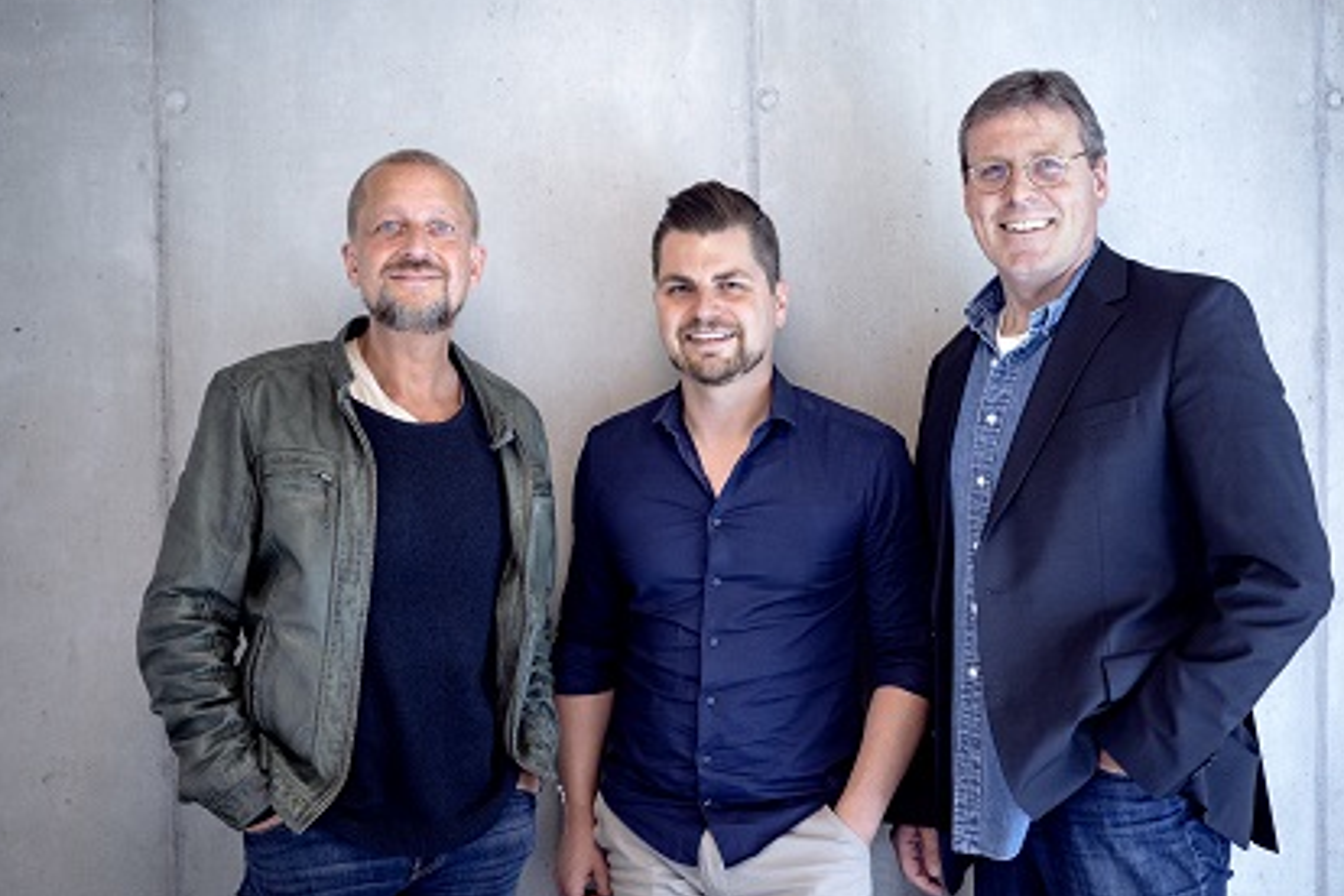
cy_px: 466
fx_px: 1493
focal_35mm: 40
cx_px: 727
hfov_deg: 48.4
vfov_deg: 33.4
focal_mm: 17
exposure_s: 1/80
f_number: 2
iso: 400
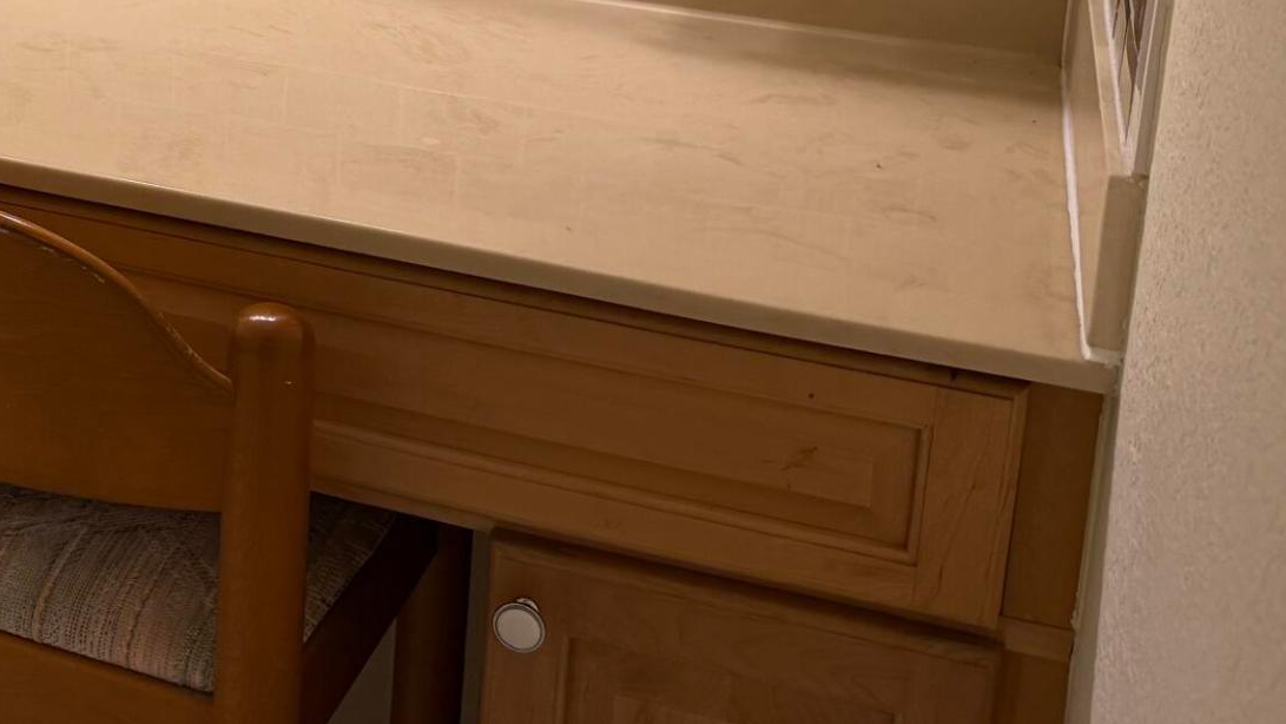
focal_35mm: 69
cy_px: -243
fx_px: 2353
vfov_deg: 16.4
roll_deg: -1.9
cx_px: -90
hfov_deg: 28.1
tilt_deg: -11.4
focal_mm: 6.76
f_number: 1.78
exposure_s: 1/236
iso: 125
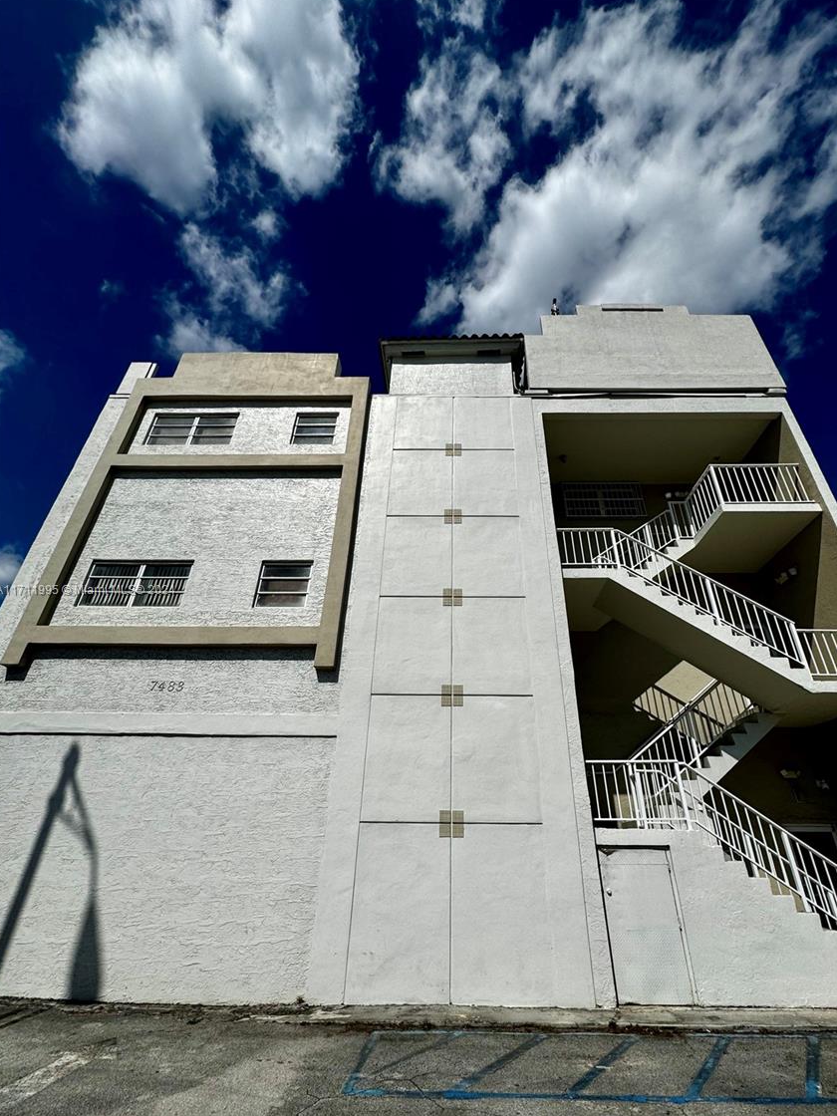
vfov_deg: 98.1
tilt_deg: +28.1
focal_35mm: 15
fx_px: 484
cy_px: 591
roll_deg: -0.9
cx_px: 441
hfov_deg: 81.7
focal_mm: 2.22
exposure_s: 1/7299
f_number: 2.2
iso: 40
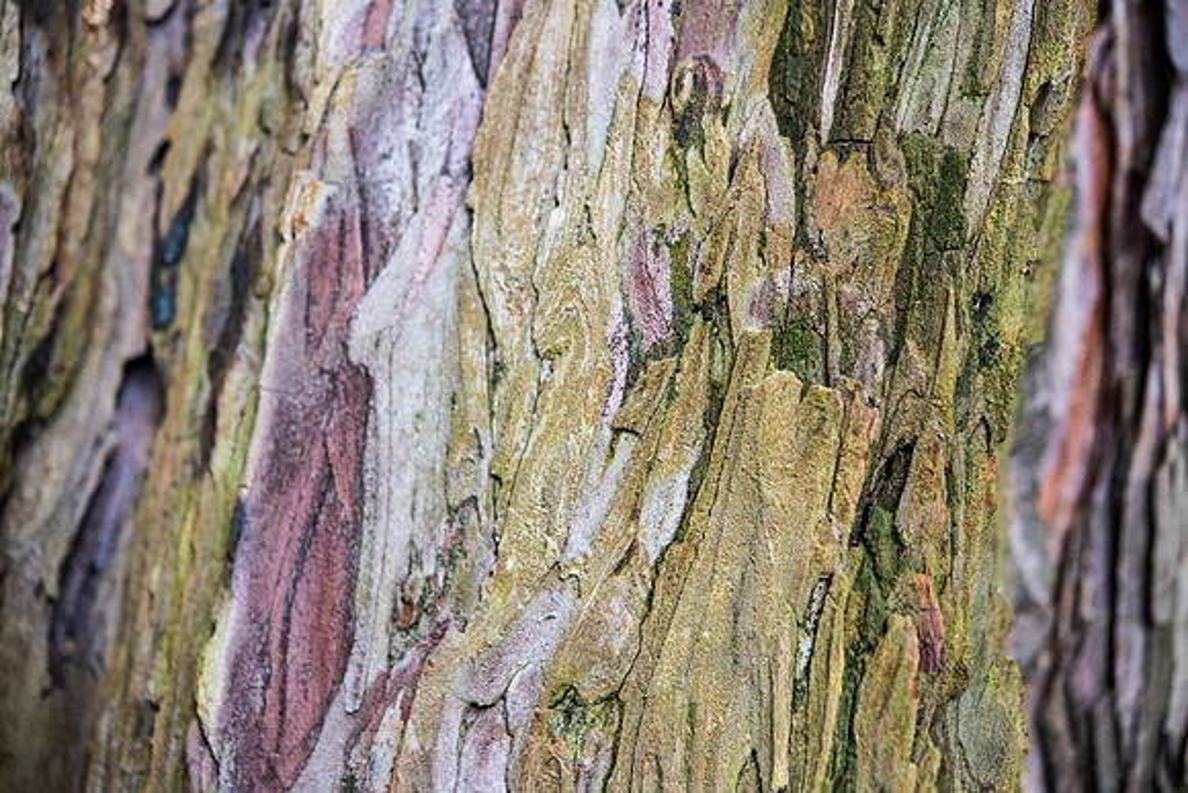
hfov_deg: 33.4
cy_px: 396
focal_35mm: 60
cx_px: 594
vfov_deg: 22.6
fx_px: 1980
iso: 800
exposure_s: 1/200
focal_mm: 60
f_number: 4
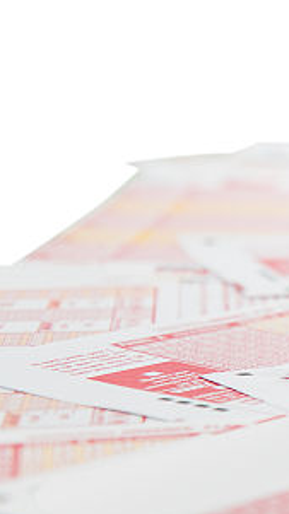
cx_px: 888
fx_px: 1937
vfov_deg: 14.8
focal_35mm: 142
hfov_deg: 7.4
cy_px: -50
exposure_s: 1/160
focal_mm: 34
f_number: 4.5
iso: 50
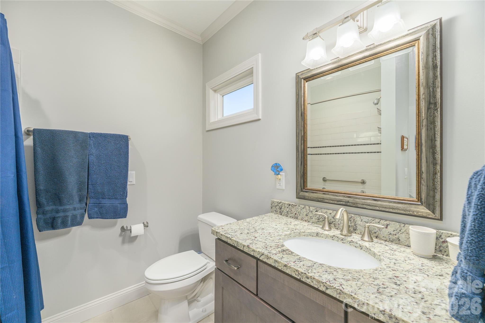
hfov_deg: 104.3
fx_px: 189
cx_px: 242
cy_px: 162
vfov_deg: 81.2
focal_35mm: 14
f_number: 8
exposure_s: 1/10
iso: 320
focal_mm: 14
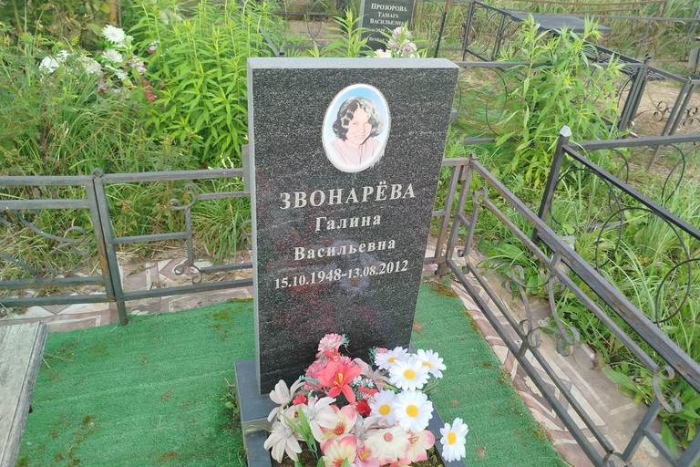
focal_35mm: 26
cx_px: 357
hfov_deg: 69.4
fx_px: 506
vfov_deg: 49.5
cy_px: 213
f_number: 1.7
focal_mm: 5.31
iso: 50
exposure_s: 1/206
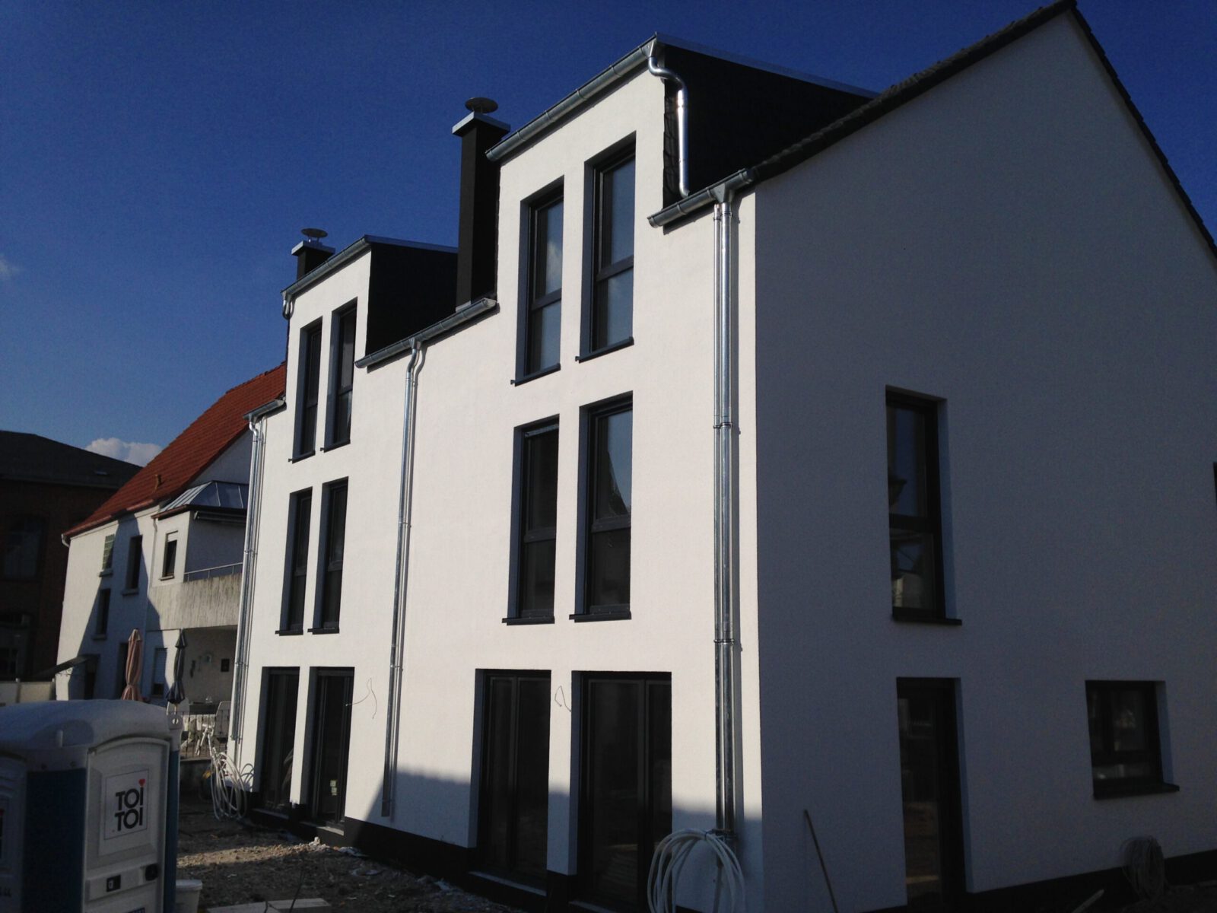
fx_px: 1160
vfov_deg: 42.9
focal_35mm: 33
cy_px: 456
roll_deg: -1.4
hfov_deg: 55.4
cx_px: 608
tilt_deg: +12.1
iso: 50
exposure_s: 1/6024
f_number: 2.4
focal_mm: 4.12
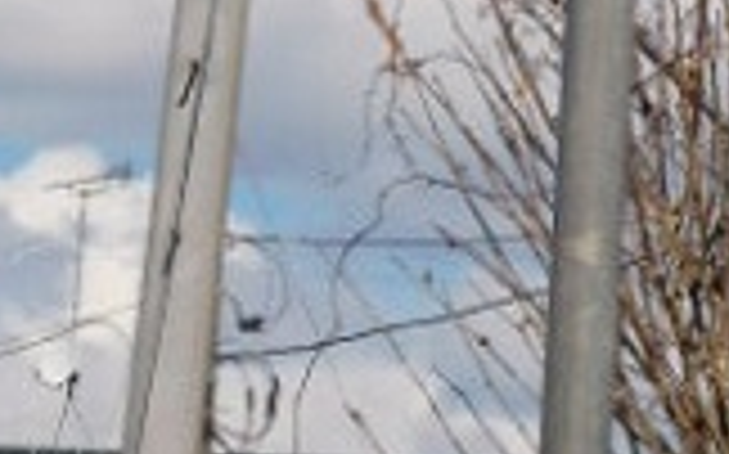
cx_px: 310
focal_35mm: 377
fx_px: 7485
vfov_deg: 3.5
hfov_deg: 5.6
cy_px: -22
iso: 125
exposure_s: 1/400
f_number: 9.6
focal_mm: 17.8
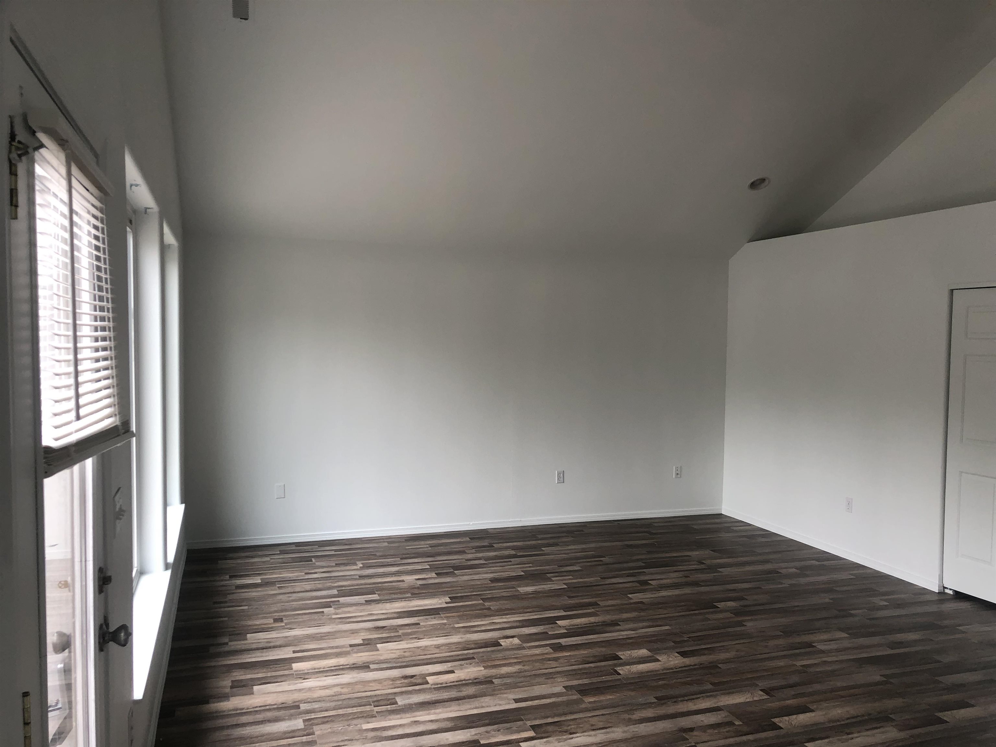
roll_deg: +0.3
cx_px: 498
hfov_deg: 63.4
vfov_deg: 49.7
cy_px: 374
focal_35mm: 28
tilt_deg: -3.5
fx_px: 806
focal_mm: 4
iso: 40
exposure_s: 1/120
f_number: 1.8
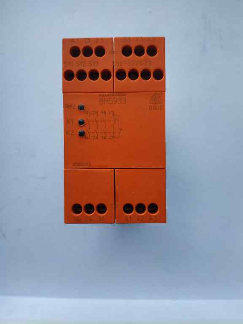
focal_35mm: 24
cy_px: 162
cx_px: 122
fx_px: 225
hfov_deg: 56.8
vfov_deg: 71.6
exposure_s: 1/217
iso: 100
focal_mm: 3.94
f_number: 1.9
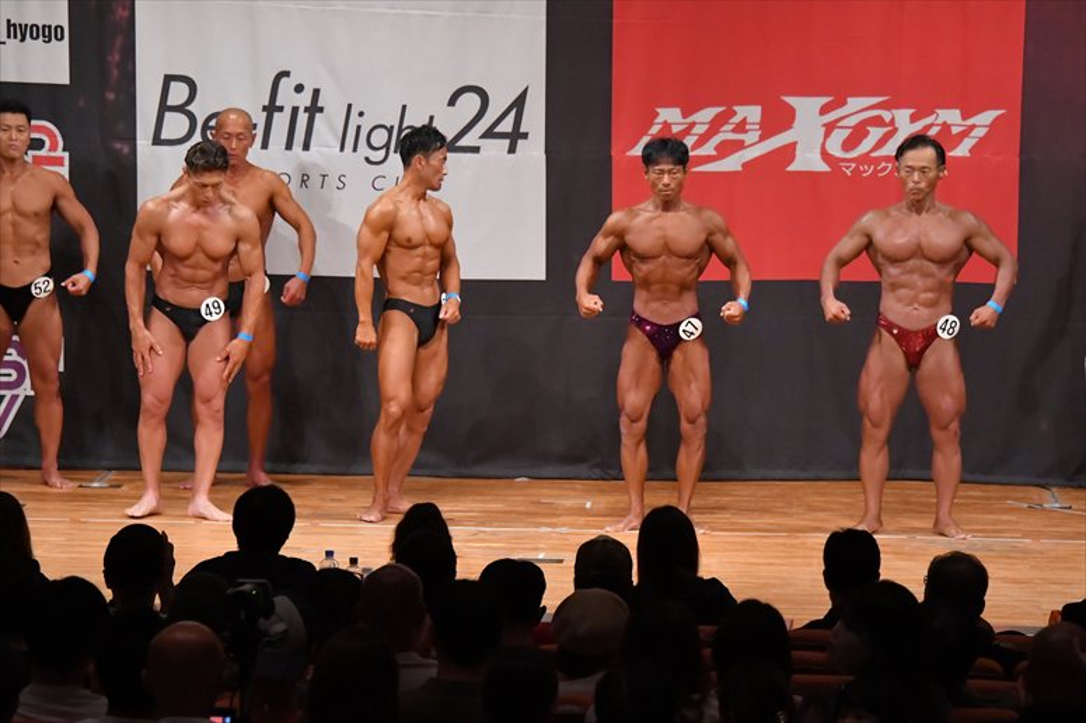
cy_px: 362
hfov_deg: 11.2
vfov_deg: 7.5
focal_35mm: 183
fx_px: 5518
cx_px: 543
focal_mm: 122
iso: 7200
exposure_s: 1/400
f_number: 5.6
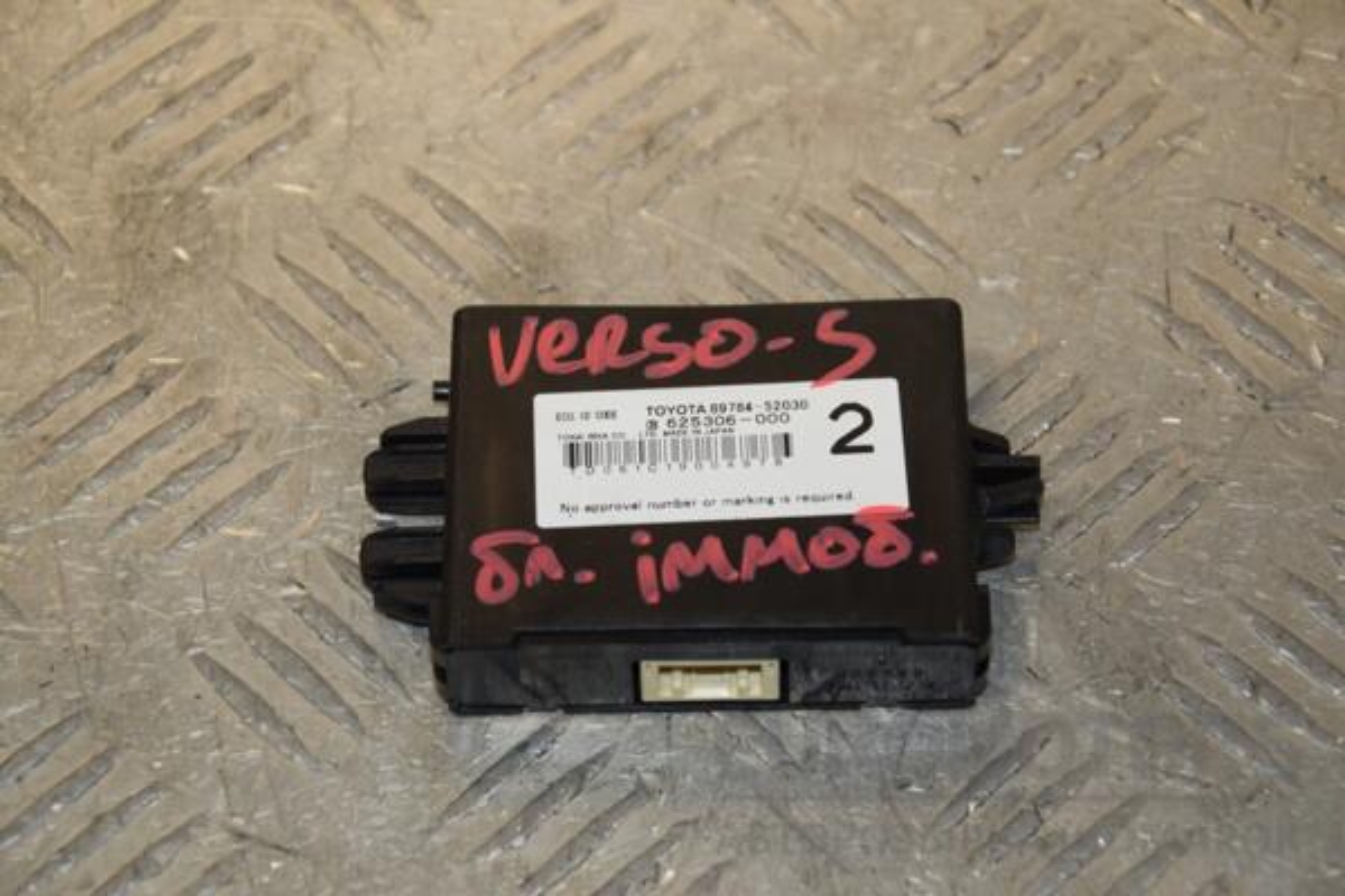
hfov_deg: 15.2
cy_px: 448
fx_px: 5043
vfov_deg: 10.2
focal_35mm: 135
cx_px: 672
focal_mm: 90
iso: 800
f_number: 7.1
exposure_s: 1/200
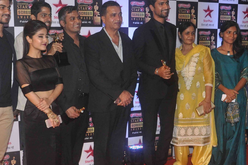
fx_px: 372
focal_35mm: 54
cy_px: 106
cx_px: 106
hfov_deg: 36.8
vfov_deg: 24.9
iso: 1600
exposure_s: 1/250
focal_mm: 22
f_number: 10
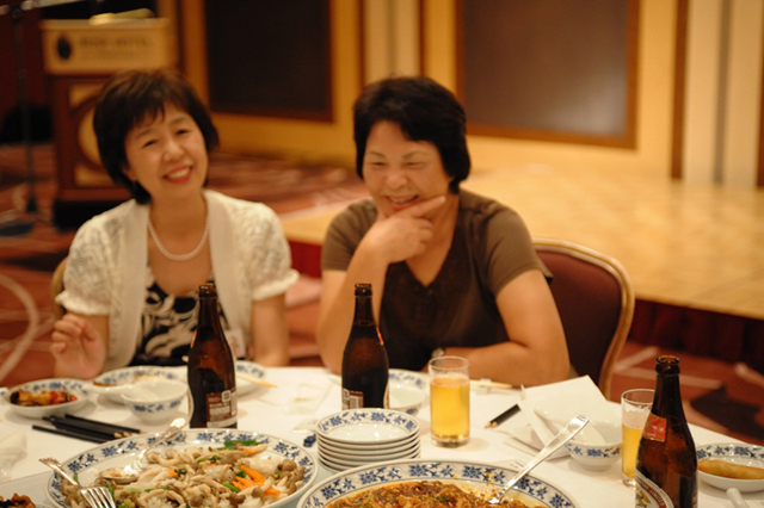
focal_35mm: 62
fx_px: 1315
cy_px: 254
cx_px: 382
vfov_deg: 21.9
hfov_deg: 32.4
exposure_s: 1/125
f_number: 2.8
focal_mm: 62
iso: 4000
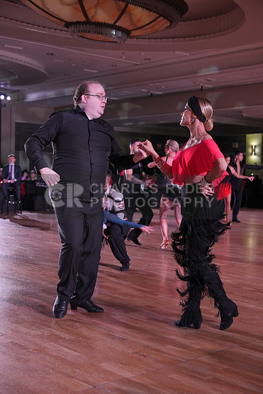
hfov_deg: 25.5
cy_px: 197
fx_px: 580
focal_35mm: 53
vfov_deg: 37.5
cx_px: 132
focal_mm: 53
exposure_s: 1/500
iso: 2000
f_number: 4
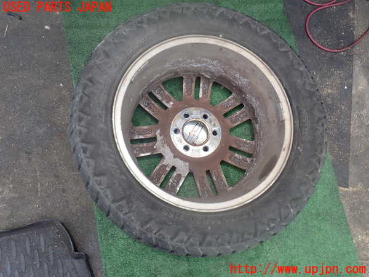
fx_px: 320
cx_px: 184
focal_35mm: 30
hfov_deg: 60.0
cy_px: 138
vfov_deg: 46.8
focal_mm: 5.4
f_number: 3.2
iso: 100
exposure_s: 1/400
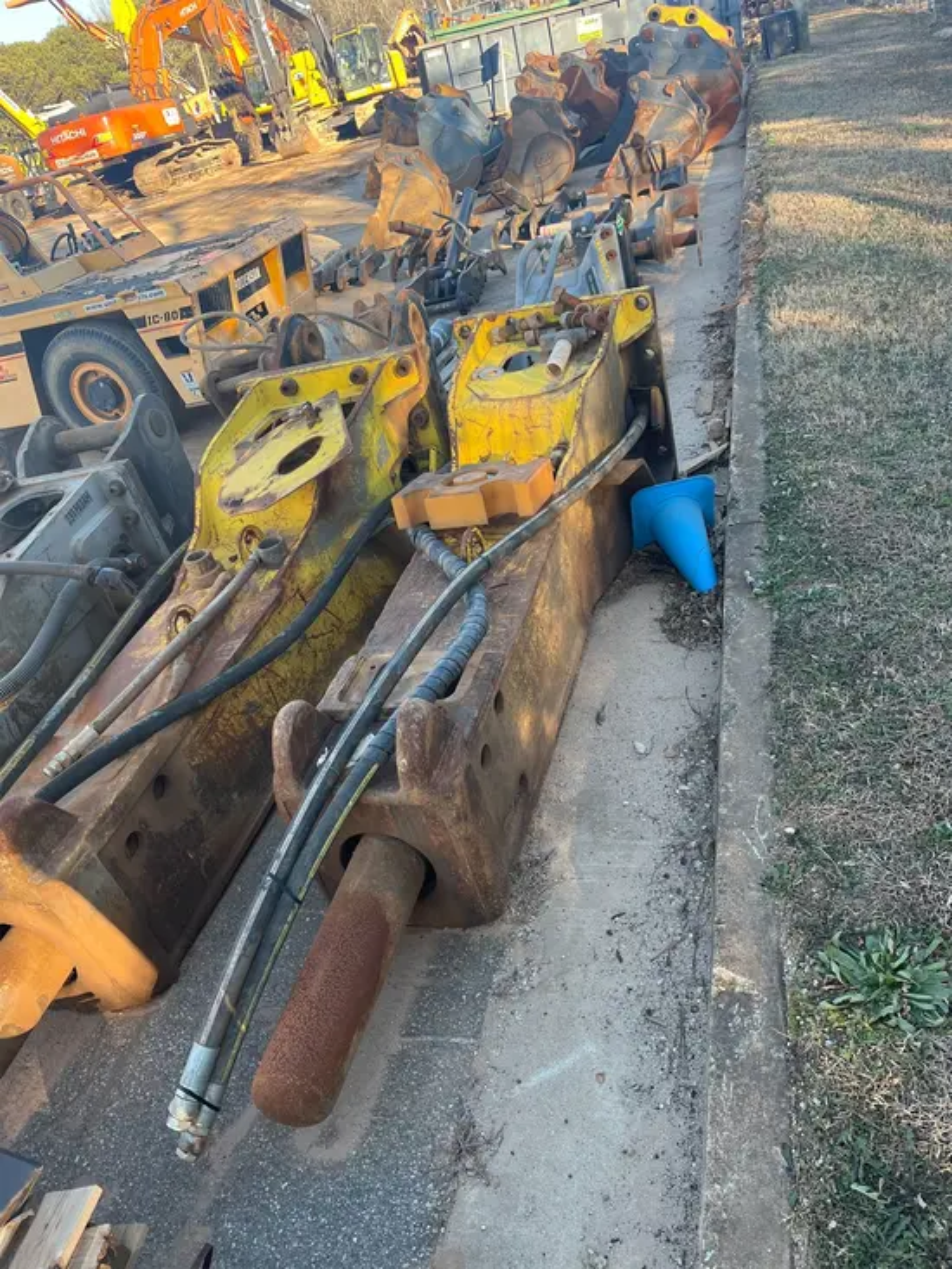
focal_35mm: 26
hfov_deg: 53.1
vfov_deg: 67.3
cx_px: 476
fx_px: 953
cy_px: 634
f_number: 1.6
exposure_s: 1/291
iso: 40
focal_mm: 5.1
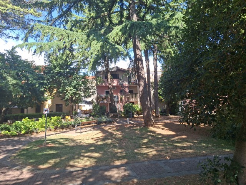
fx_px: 163
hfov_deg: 73.9
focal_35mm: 23
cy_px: 92
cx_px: 123
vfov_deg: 58.9
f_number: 1.8
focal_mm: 5.54
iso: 50
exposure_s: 1/479
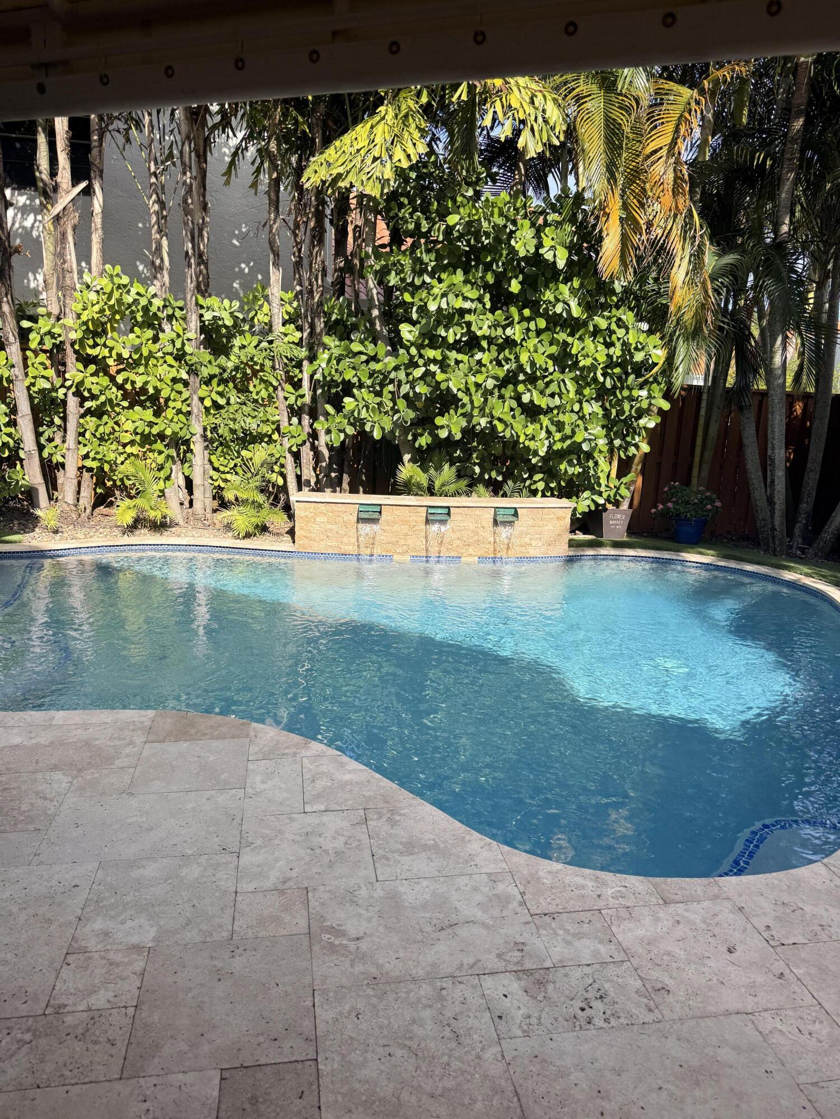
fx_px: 777
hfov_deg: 56.8
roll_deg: -2.6
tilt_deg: -11.9
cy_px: 560
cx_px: 420
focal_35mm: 24
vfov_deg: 71.6
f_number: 1.78
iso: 80
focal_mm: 6.76
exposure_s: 1/1727
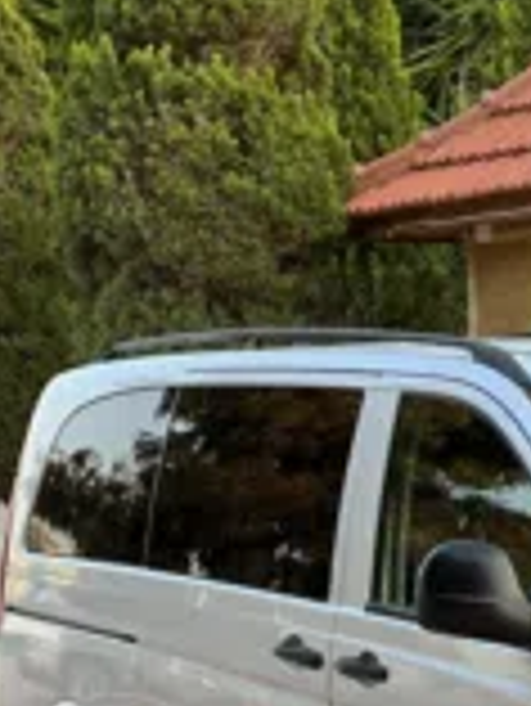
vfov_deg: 10.1
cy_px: 567
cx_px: 662
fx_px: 4003
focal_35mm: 196
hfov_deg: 7.5
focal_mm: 9
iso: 100
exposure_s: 1/121
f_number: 2.8
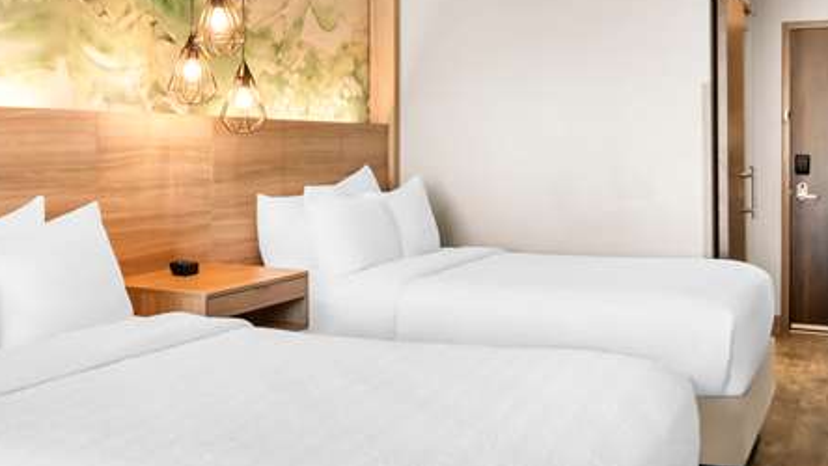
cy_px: 354
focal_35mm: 41
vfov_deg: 28.6
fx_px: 900
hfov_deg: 49.1
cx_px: 333
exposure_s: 1/1.25
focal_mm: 17
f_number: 8
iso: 400
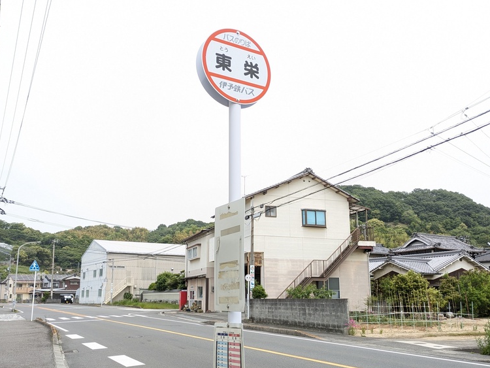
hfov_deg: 56.8
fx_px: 453
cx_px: 238
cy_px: 210
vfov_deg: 44.1
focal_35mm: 32
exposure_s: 1/740
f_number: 1.89
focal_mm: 5.43
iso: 45
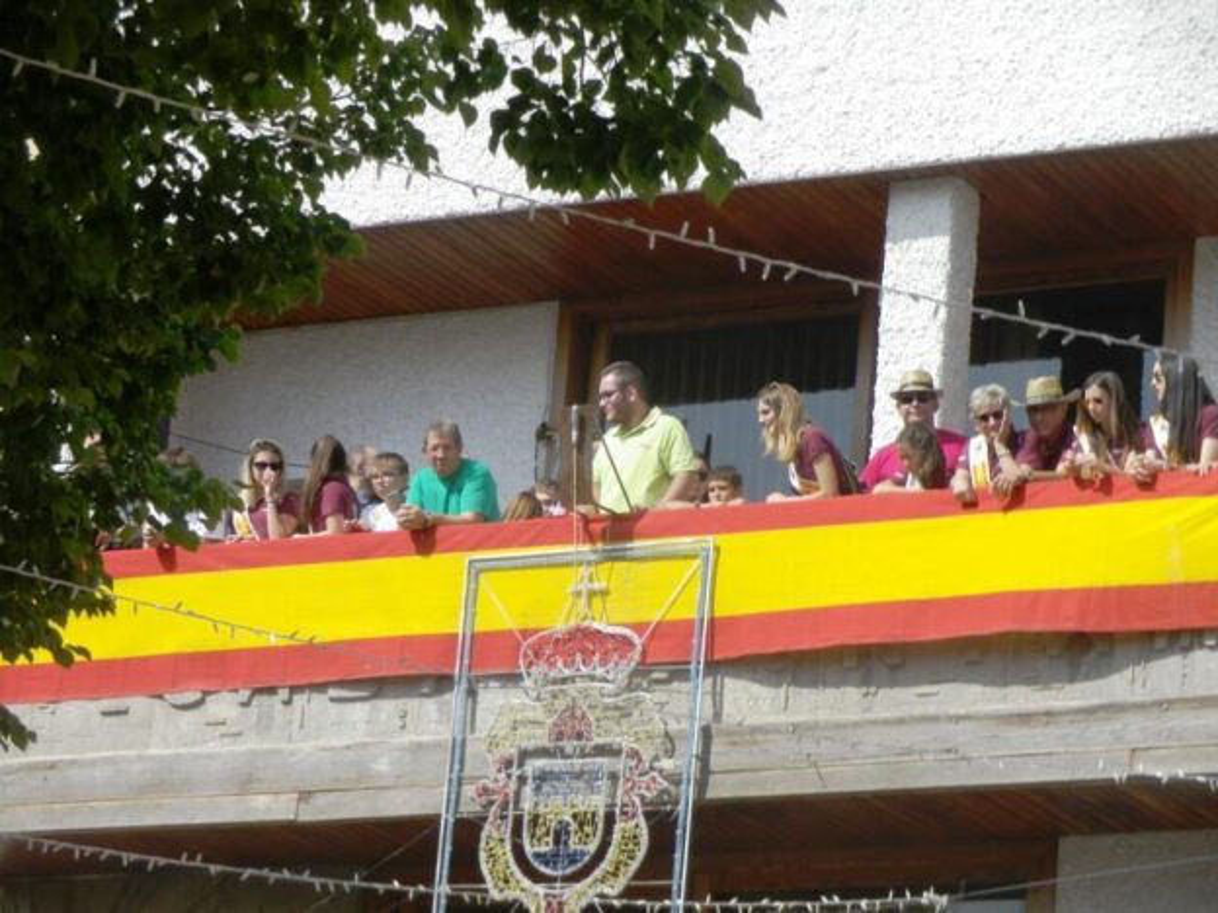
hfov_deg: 13.7
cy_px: 456
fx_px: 5067
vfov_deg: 10.3
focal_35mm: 144
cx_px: 609
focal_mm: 25.8
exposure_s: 1/500
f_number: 5.3
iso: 80
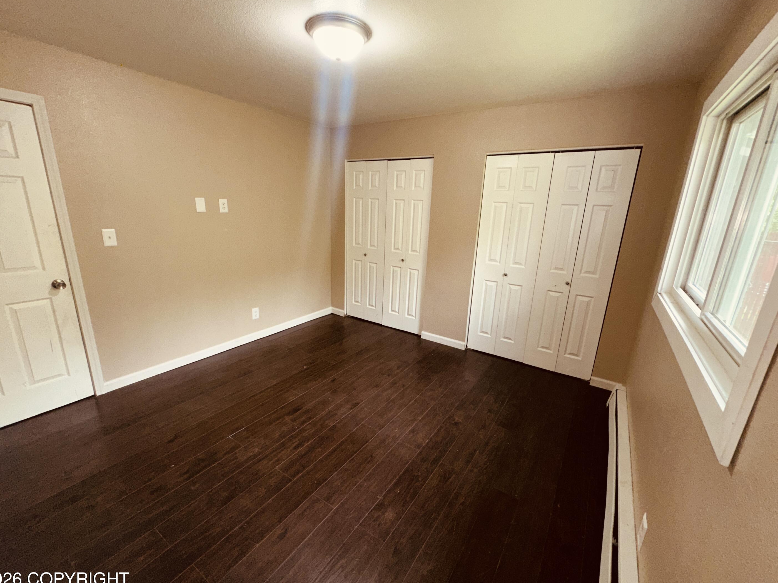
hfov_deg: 98.2
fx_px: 337
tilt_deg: -15.5
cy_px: 295
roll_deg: -2.1
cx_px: 385
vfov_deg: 81.7
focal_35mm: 15
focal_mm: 2.22
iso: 100
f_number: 2.2
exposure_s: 1/60
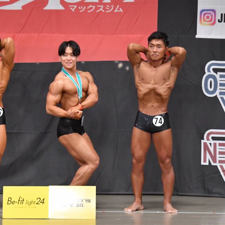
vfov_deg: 6.3
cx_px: 77
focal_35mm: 278
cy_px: 112
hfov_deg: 6.3
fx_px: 2044
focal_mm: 145
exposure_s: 1/400
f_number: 5.6
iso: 6400
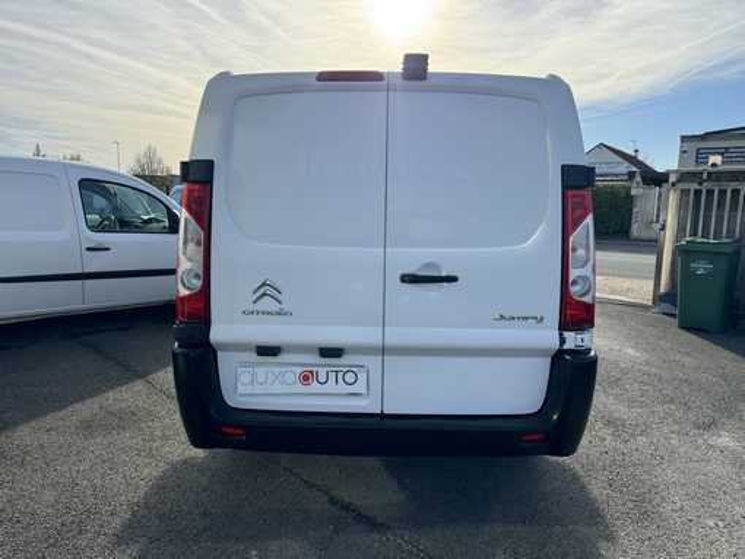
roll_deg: -1.1
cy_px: 280
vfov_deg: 56.9
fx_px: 517
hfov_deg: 71.6
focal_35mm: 24
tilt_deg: -7.8
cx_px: 372
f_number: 1.78
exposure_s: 1/3413
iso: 80
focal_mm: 6.76
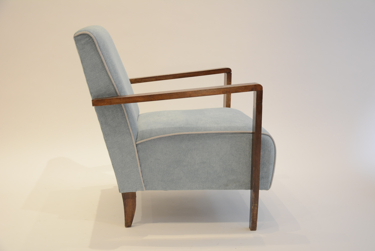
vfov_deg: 31.9
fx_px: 438
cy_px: 126
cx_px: 188
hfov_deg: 46.4
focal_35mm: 42
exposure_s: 1/40
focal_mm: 28
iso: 800
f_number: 4
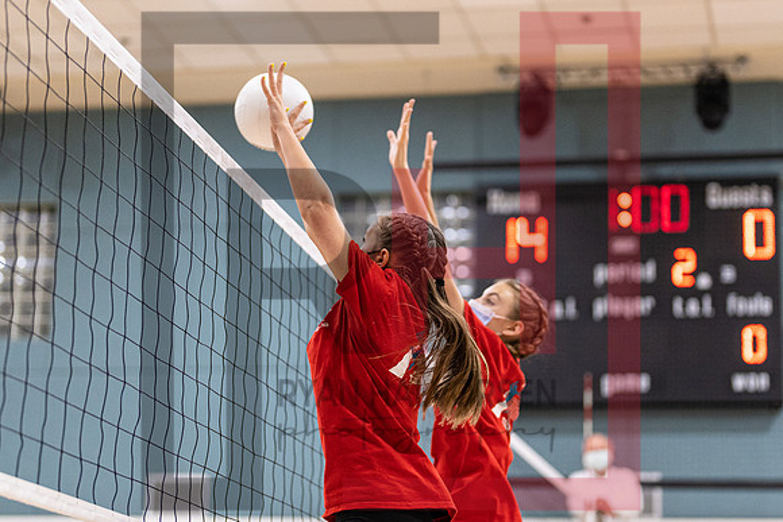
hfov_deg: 23.2
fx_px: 1908
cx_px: 418
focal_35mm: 88
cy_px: 240
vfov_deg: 15.6
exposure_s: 1/1600
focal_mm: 50
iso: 1000
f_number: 1.2
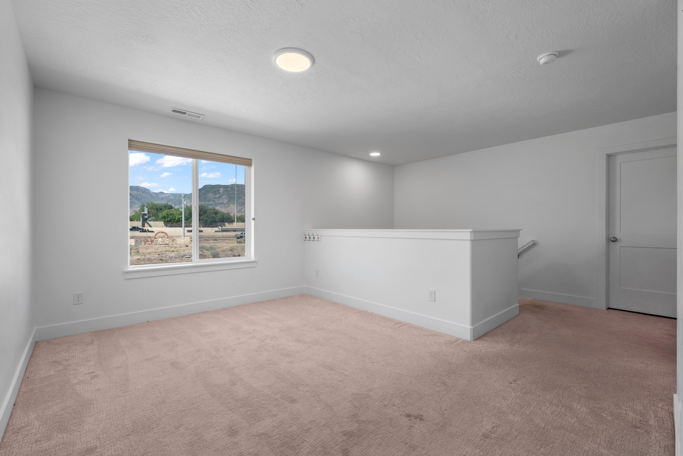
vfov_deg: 75.5
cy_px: 228
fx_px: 294
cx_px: 342
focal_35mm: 16
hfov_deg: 98.5
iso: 500
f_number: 8
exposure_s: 1/8
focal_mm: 15.5
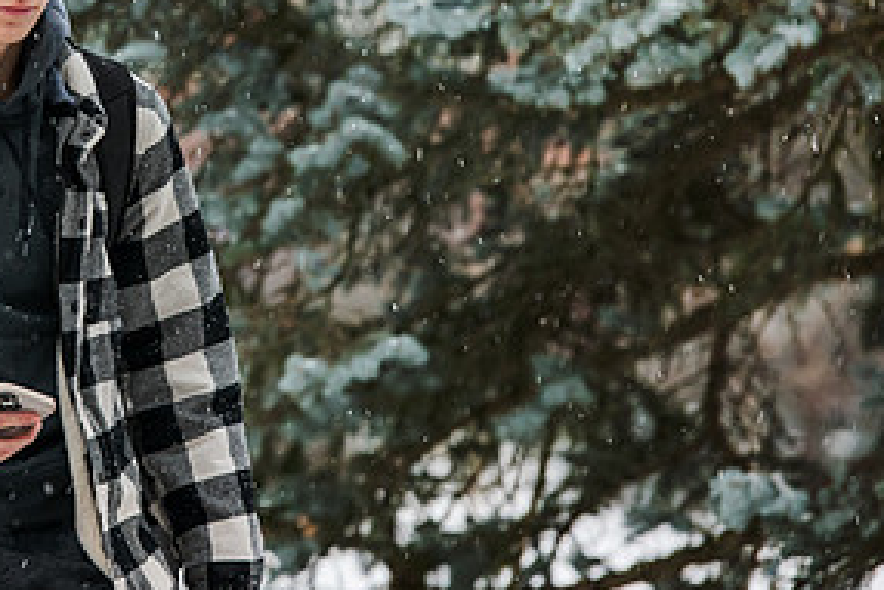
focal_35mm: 345
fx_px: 8476
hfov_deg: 6.0
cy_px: 36
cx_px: 37
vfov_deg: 4.0
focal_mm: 170
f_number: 5
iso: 320
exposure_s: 1/200
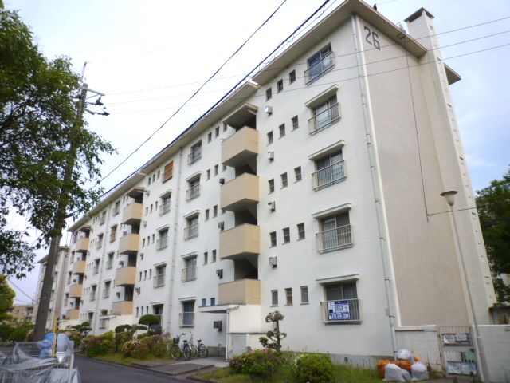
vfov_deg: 54.9
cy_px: 192
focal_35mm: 25
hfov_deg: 69.4
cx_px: 255
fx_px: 368
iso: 80
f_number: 4
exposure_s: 1/640
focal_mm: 4.4
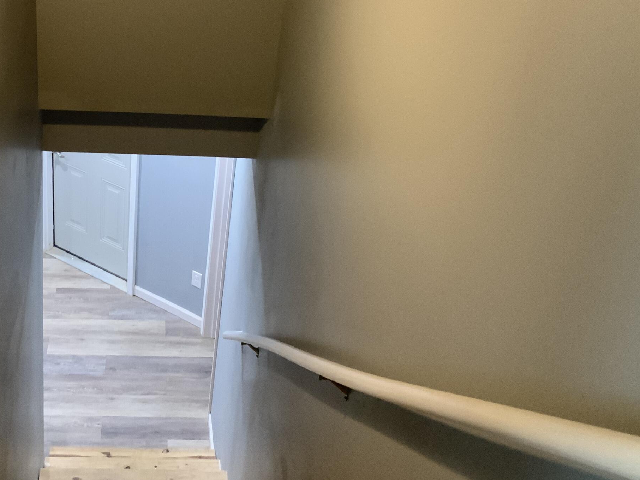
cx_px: 181
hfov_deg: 38.9
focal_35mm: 48
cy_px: 129
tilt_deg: -28.5
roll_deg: -3.4
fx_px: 887
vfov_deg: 29.8
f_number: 1.8
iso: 250
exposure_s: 1/60
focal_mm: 3
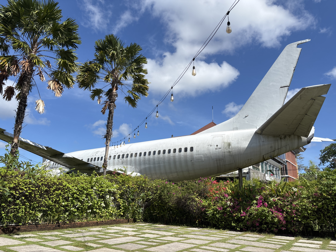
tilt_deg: +16.1
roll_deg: -1.1
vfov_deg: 53.1
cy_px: 126
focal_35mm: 26
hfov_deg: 67.3
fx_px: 252
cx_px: 168
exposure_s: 1/4425
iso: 50
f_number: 1.6
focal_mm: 5.96
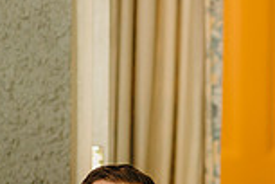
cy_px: 214
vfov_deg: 4.3
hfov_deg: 6.4
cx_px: 253
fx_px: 2460
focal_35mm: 322
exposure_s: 1/200
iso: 800
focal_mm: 85
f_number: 2
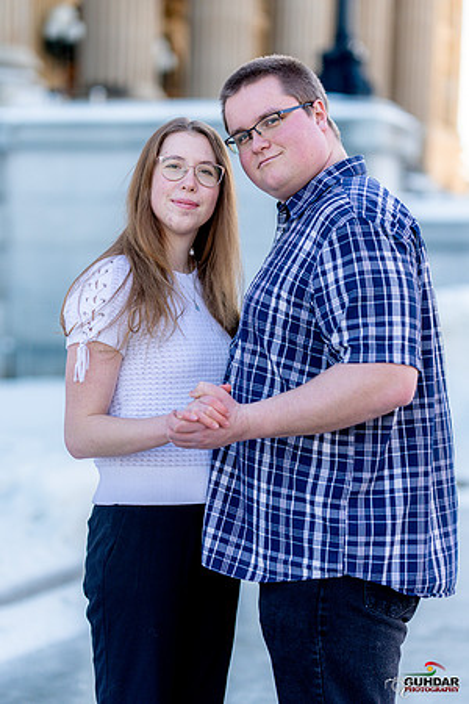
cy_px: 352
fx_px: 1661
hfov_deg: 16.1
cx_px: 234
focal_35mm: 85
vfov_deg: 23.9
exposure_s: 1/1600
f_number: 2
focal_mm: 85
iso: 250
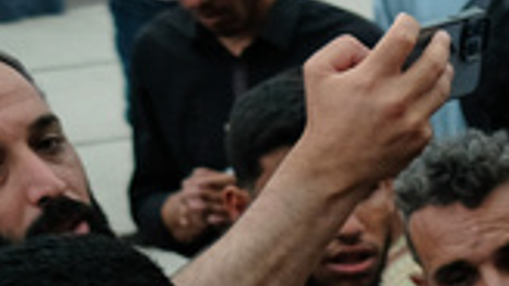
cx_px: 1394
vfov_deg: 7.0
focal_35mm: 157
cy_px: 824
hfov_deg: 10.7
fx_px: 2118
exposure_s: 1/500
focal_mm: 16
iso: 640
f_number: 2
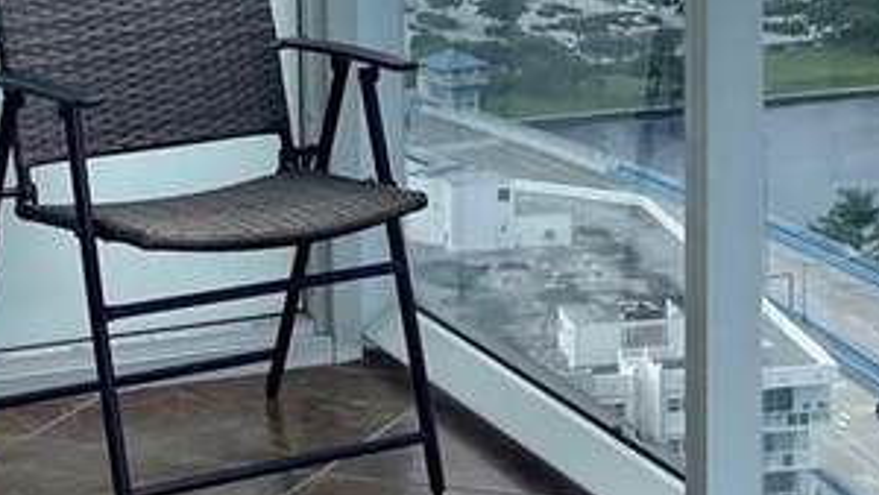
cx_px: 662
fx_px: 2821
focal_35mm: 121
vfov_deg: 9.9
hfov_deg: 17.6
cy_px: -56
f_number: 1.6
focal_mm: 5.1
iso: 32
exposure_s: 1/1597
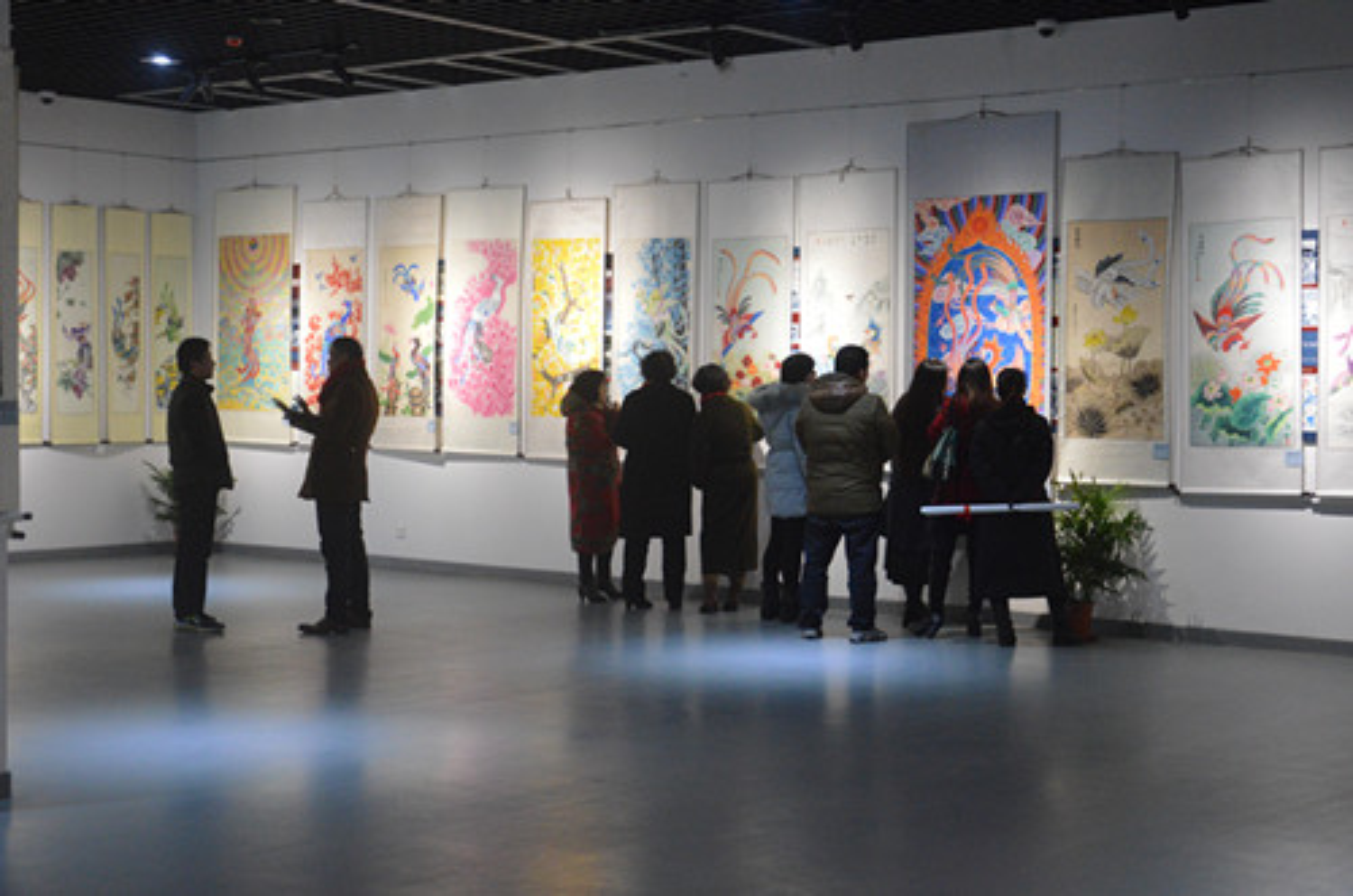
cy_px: 448
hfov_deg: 35.1
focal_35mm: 57
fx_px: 2137
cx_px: 676
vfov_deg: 23.7
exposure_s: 1/60
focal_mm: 38
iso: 2500
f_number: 4.5
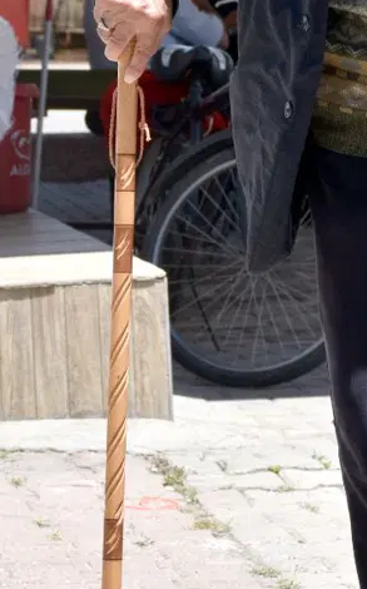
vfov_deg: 9.7
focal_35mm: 215
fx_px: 3447
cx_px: 306
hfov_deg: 6.1
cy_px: 125
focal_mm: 50
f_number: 8
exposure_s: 1/500
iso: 180
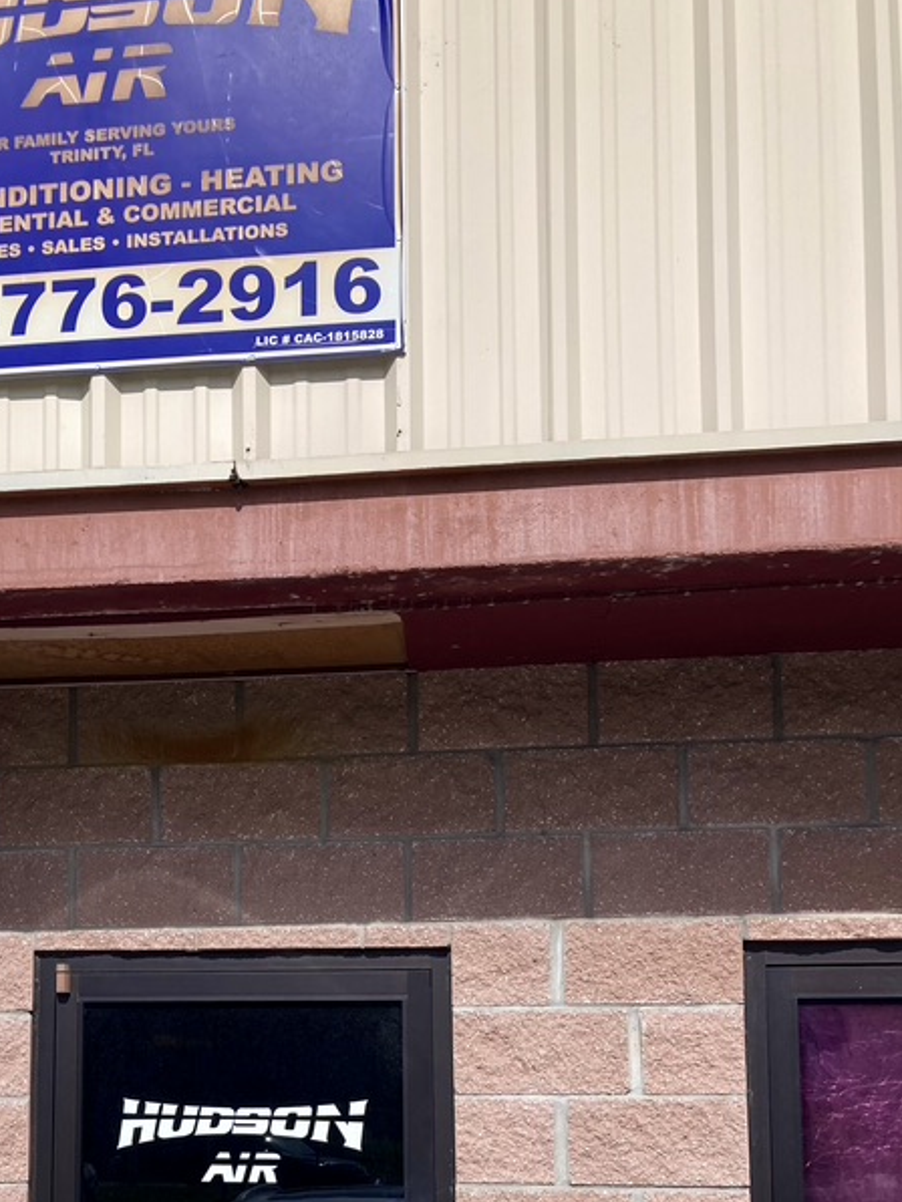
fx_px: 1667
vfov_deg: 38.1
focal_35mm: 48
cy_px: 976
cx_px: 203
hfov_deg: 29.7
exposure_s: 1/3690
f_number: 1.8
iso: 25
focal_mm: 3.99
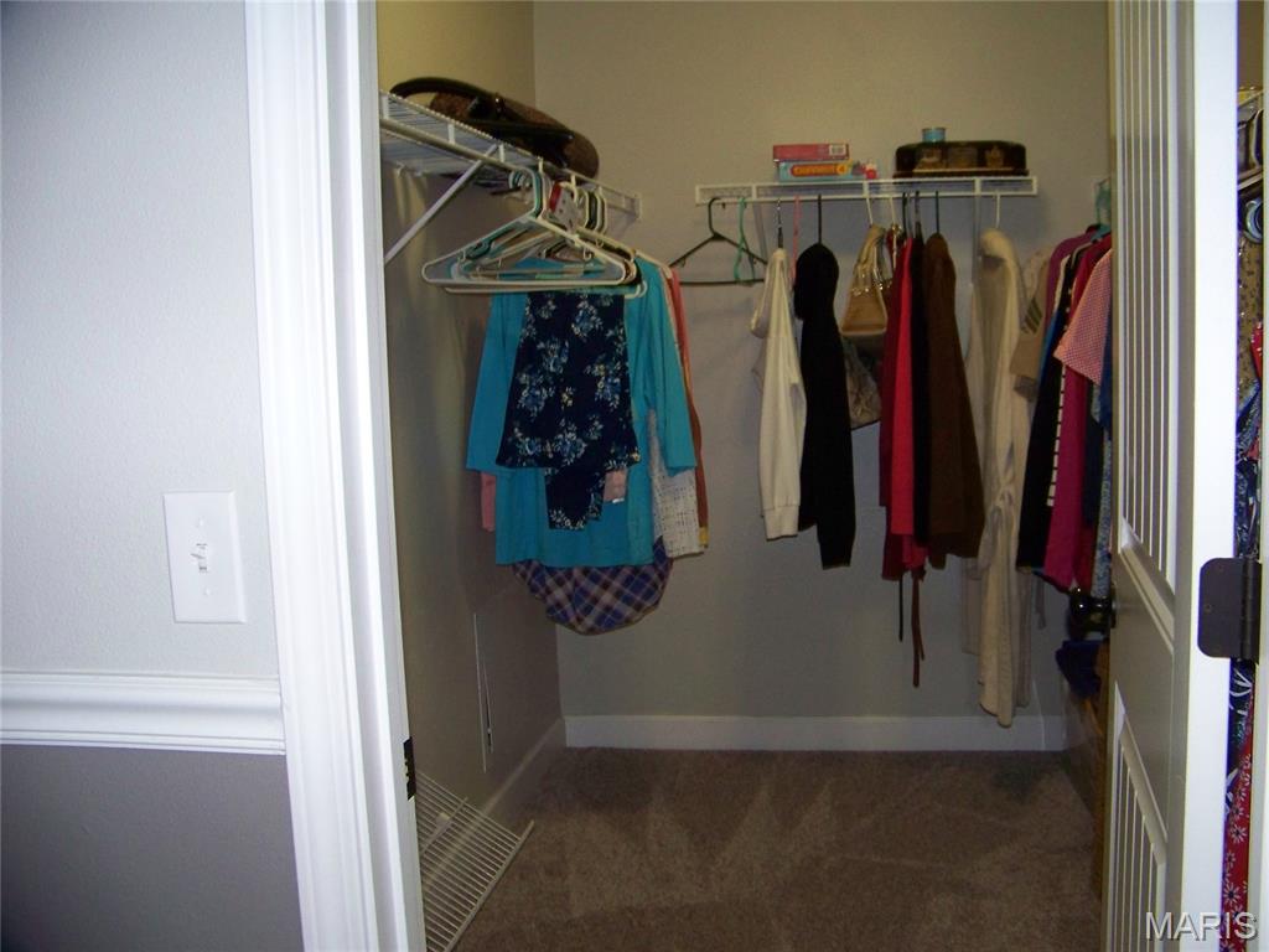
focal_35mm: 36
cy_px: 476
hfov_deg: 51.4
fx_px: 1320
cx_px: 634
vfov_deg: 39.7
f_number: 2.8
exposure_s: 1/30
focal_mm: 5.85
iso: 200
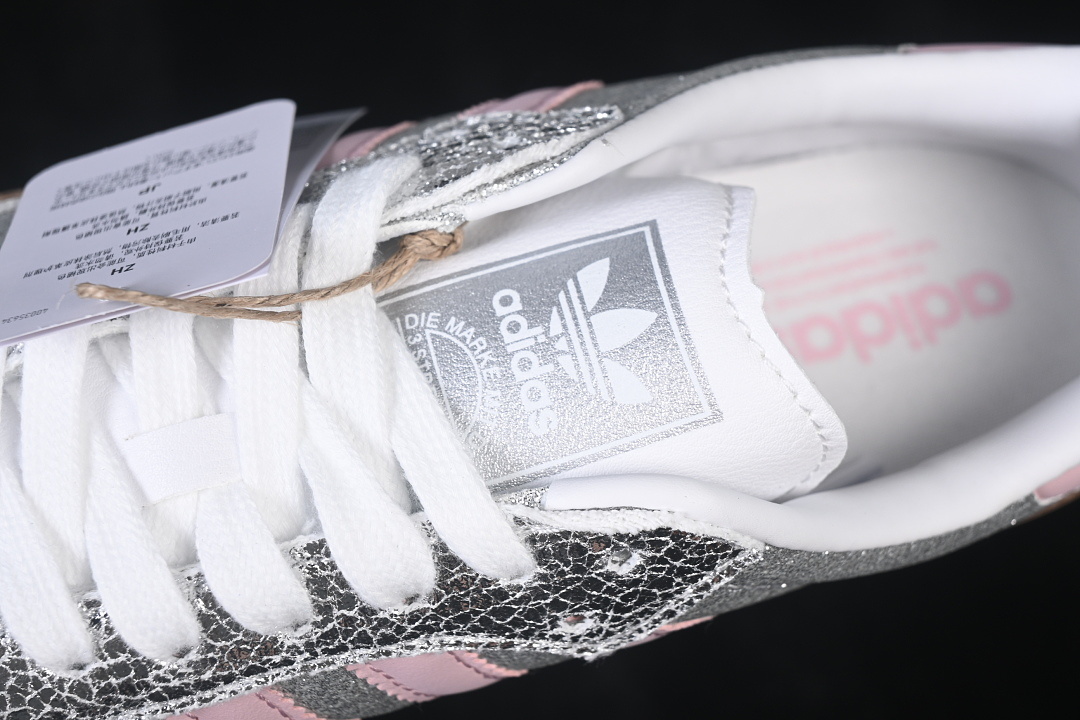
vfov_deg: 18.2
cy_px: 360
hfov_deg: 27.0
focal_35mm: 75
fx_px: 2250
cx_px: 540
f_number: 7.1
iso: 160
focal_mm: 50
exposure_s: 1/80
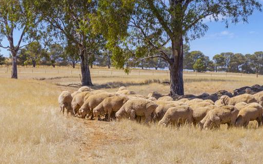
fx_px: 1269
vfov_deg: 7.4
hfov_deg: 11.8
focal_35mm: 177
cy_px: 73
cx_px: 131
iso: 110
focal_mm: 30.71
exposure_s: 1/60
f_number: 3.4
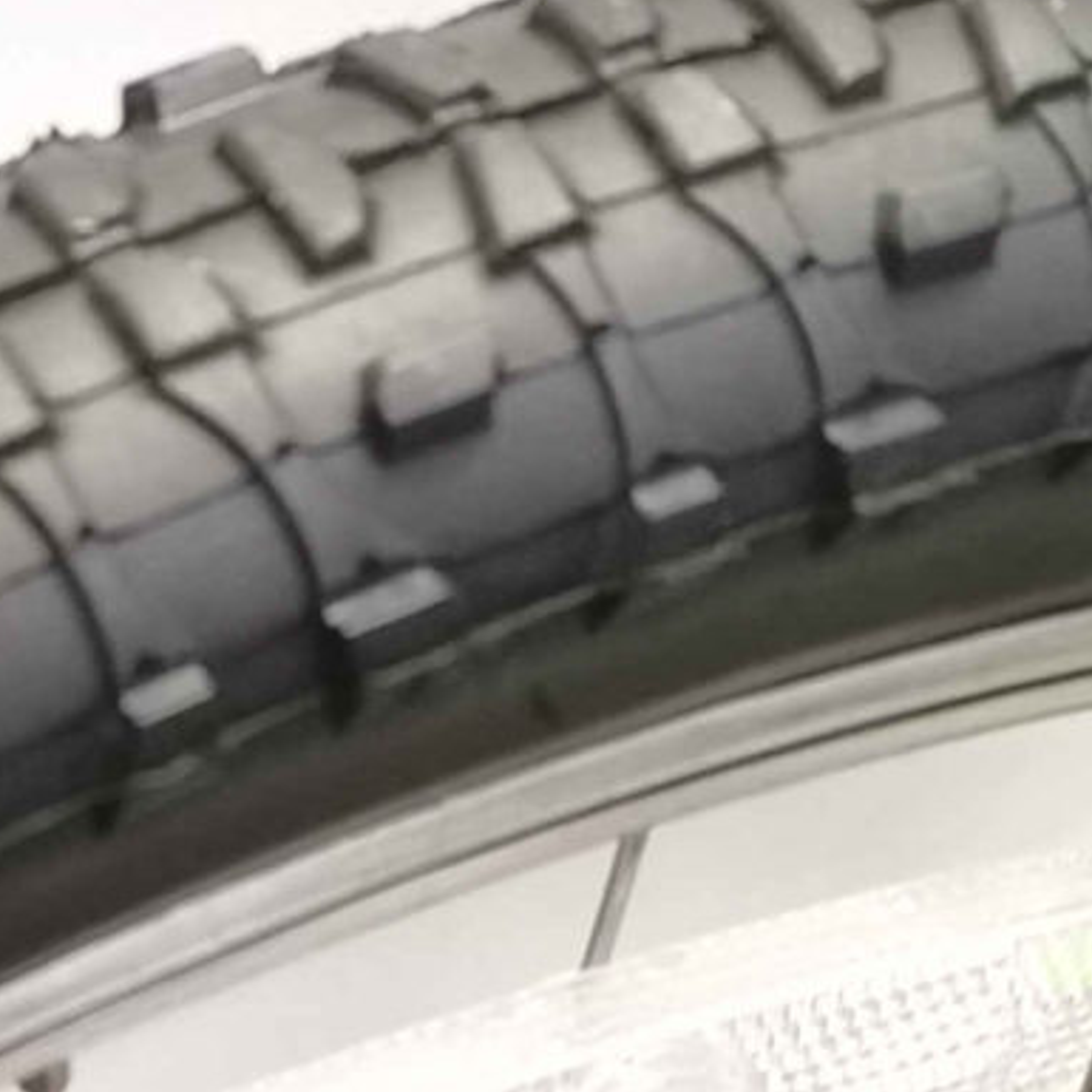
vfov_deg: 11.0
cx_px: -43
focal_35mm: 153
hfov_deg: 11.3
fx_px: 5461
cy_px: 1571
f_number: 1.8
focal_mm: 5.58
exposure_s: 1/20
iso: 1000
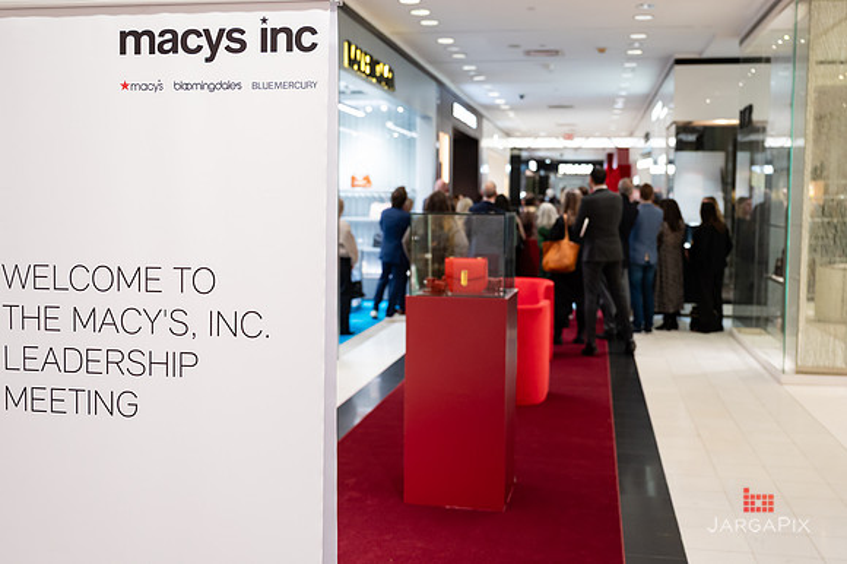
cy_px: 266
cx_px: 426
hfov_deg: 49.2
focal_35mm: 39
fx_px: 926
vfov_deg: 33.9
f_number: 3.2
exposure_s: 1/160
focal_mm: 33
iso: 1000
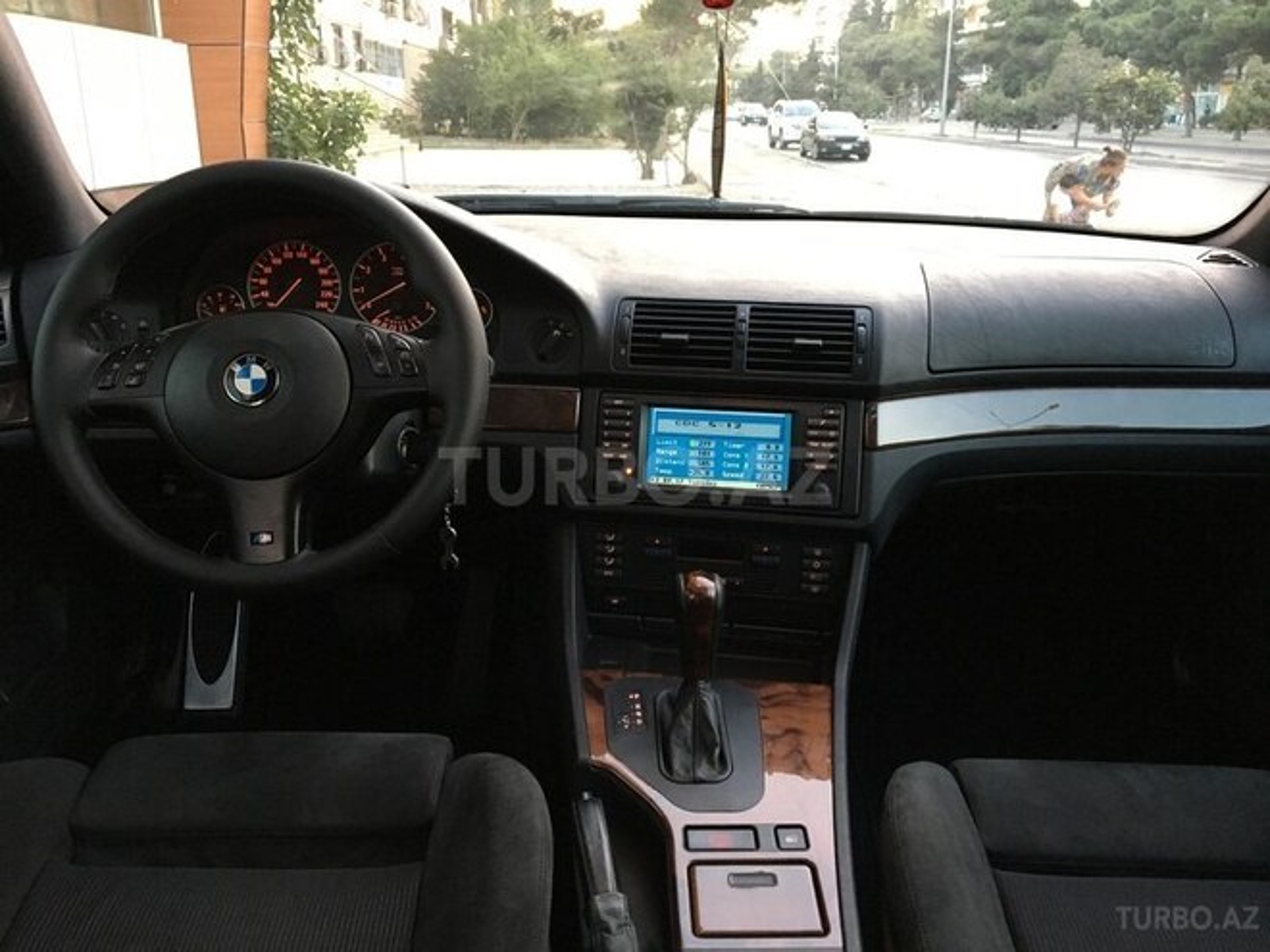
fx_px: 1064
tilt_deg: -18.4
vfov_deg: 48.2
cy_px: 476
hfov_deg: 61.7
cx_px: 635
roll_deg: -1.1
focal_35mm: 29
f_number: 2.2
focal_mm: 4.15
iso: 160
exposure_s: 1/33
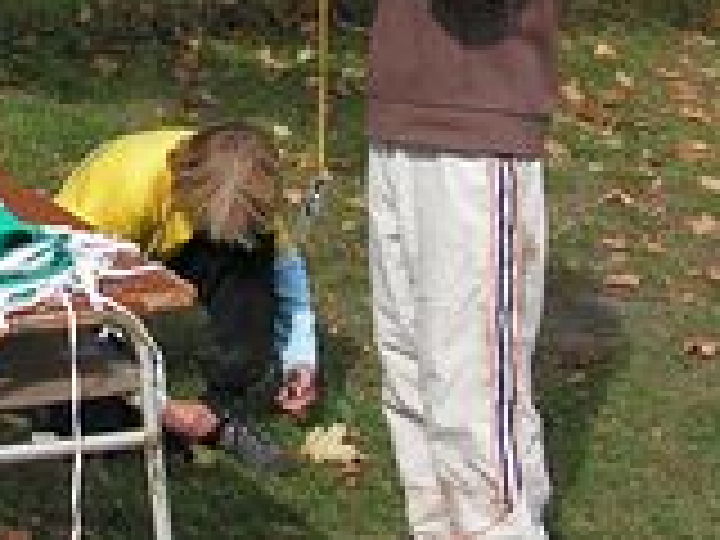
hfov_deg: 19.0
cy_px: -7
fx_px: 2101
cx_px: 22
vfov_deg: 14.4
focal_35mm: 101
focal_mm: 6
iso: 50
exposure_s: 1/400
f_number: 3.2
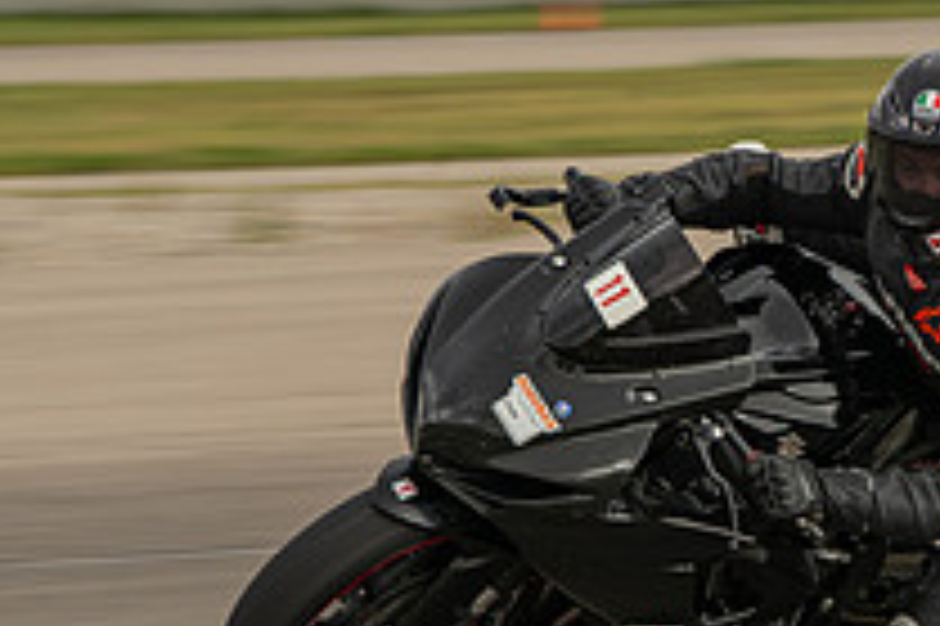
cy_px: 498
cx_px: 944
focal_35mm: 555
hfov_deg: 3.7
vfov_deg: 2.5
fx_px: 14480
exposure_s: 1/160
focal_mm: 200
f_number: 9
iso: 160
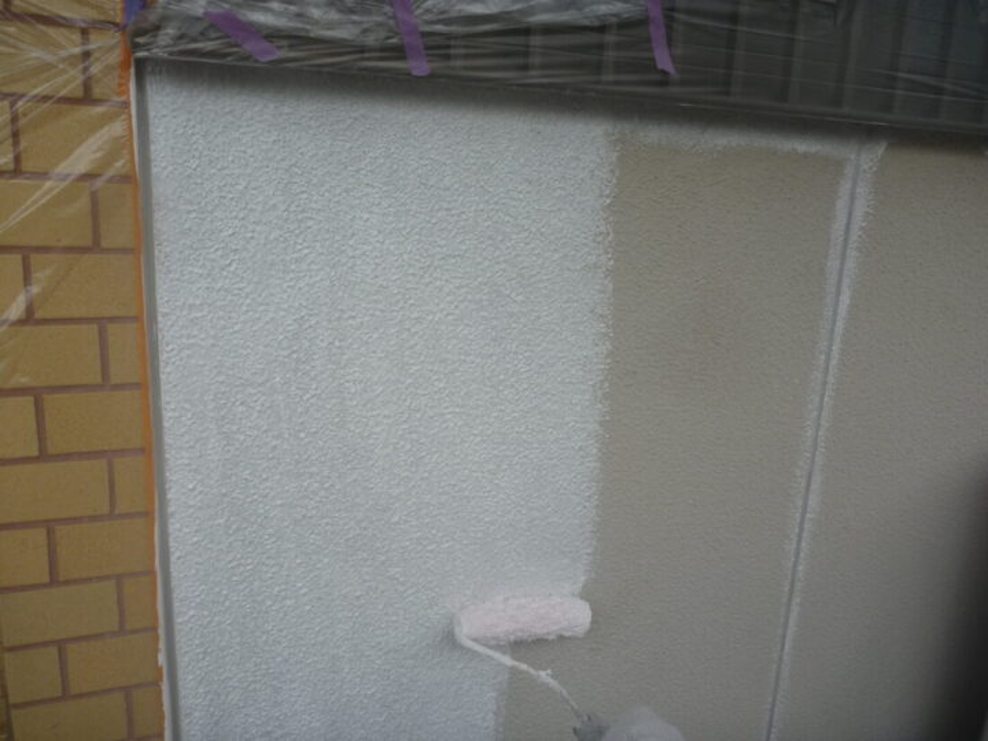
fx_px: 799
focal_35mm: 28
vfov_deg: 49.7
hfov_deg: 63.4
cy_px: 370
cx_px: 494
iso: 80
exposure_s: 1/320
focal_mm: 4.9
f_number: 3.3
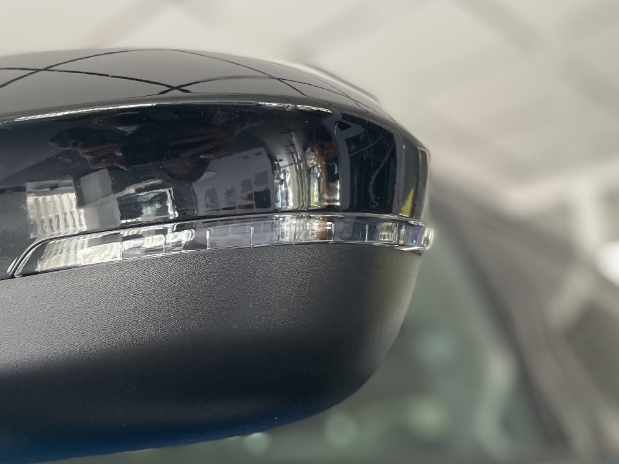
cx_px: 119
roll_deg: +1.2
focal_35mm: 49
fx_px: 876
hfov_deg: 37.4
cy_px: 246
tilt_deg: +17.3
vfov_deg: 29.7
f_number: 1.6
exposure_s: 1/100
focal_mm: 4.2
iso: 80
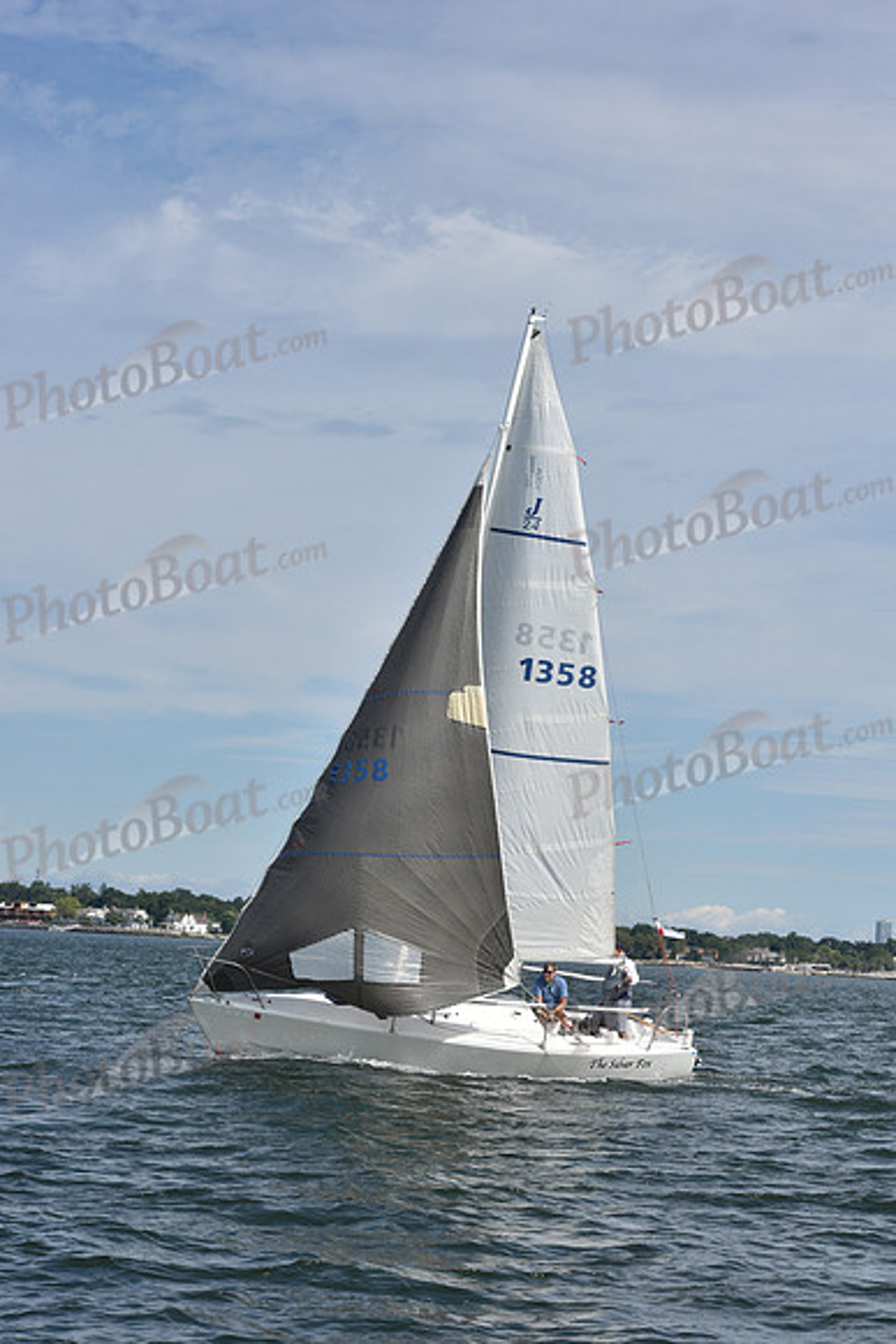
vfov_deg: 23.6
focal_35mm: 86
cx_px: 448
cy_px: 672
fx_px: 3209
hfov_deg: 15.9
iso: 320
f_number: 10
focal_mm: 86
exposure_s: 1/1000
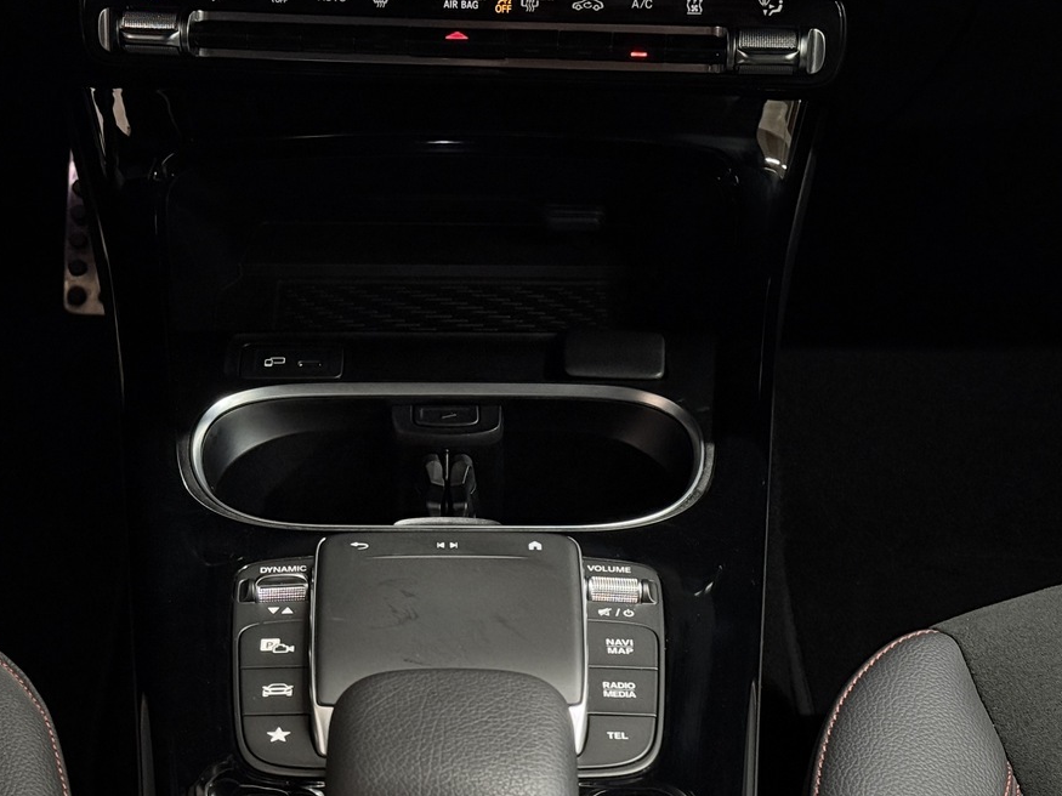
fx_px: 2423
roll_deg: -0.7
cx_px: 470
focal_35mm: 79
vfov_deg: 18.6
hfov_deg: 24.7
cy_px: 493
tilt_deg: -36.4
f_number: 1.78
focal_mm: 6.76
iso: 500
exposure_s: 1/30
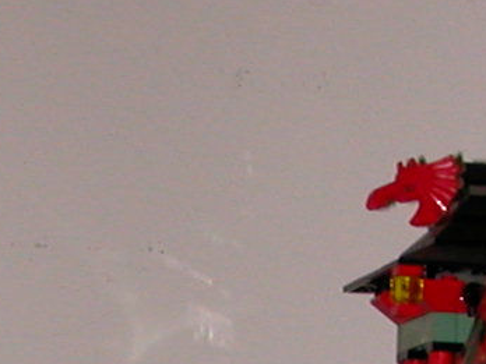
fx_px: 2387
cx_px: -21
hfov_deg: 11.5
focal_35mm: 170
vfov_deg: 8.3
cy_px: 734
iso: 100
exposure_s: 1/59.9
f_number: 4.5
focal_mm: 5.6
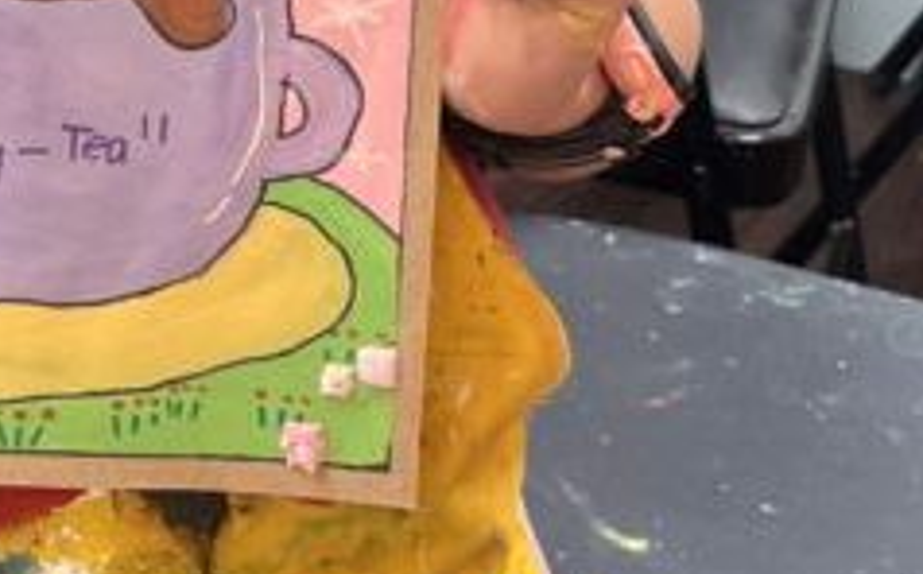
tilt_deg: -22.2
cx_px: 27
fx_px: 2914
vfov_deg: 11.0
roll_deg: -0.1
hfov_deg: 17.6
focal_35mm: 116
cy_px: -159
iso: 80
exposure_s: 1/100
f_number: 1.6
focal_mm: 5.1
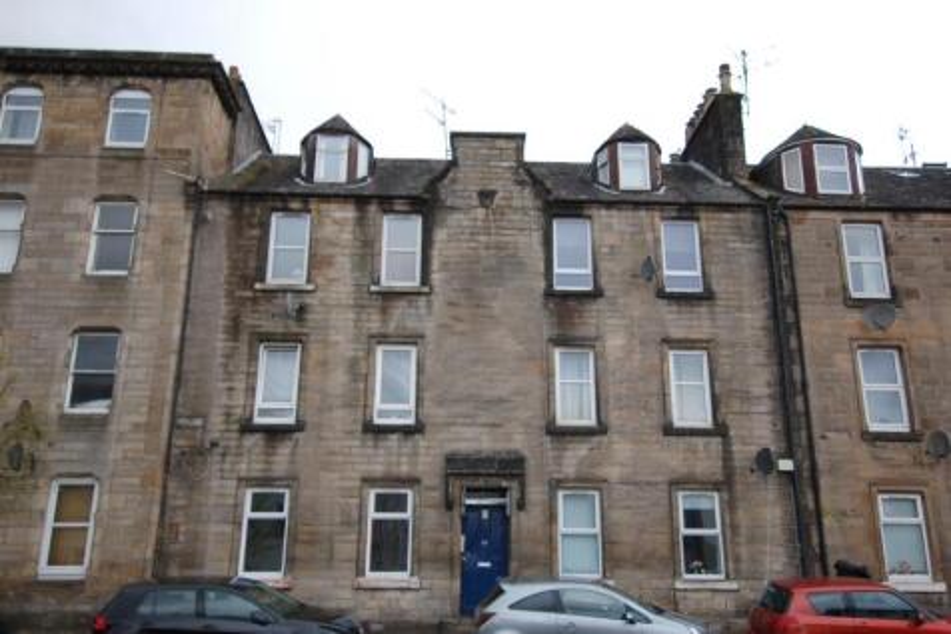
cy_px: 317
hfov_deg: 61.9
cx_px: 476
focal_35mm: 30
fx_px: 792
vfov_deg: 43.6
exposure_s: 1/640
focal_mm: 20
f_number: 4
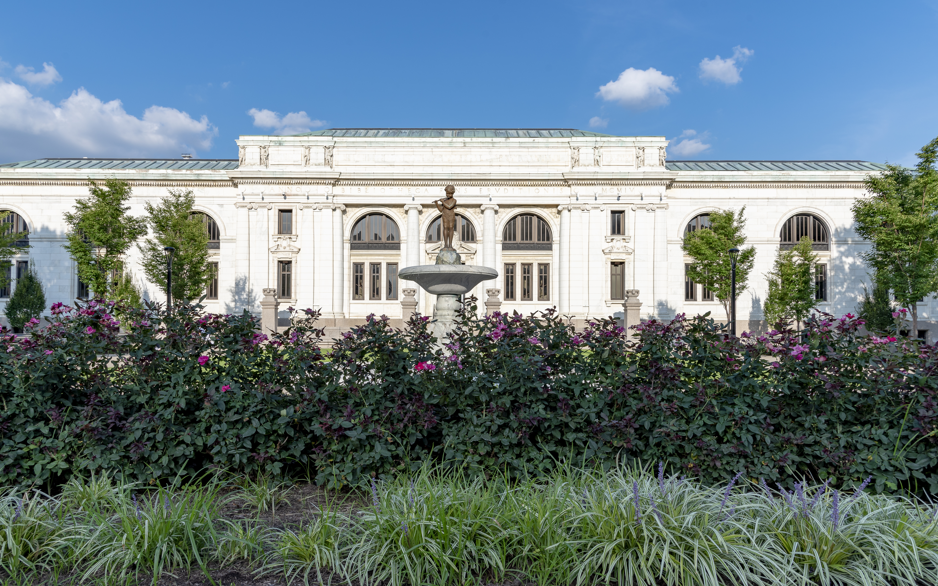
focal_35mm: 27
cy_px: 322
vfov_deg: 46.0
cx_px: 452
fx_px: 690
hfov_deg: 68.4
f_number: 10
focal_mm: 24
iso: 100
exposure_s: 1/200
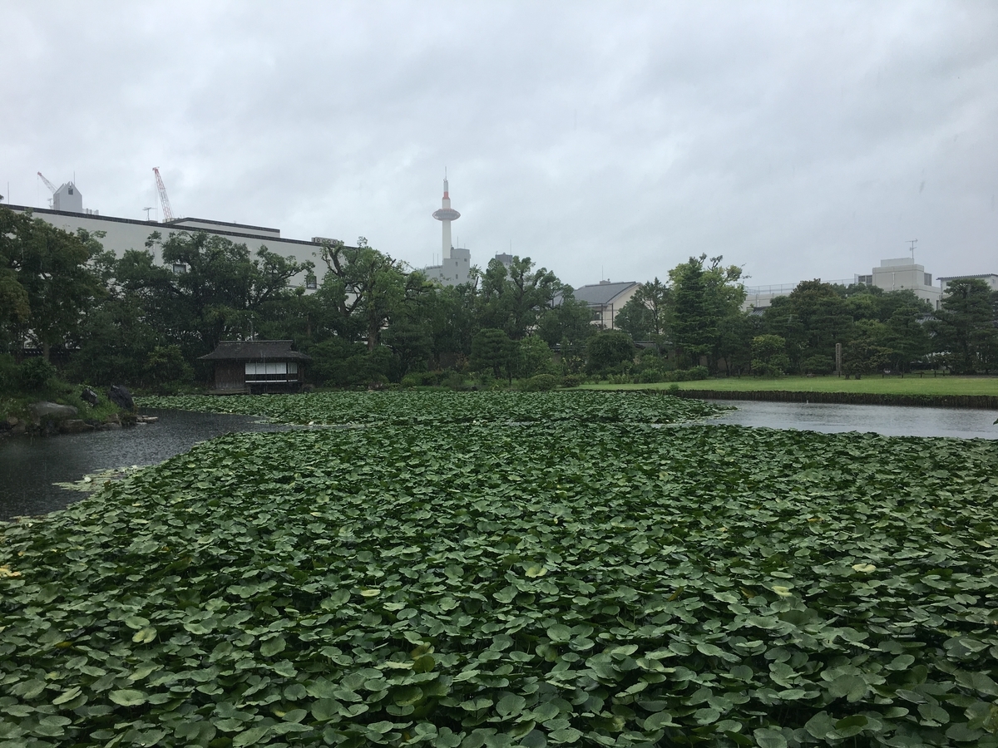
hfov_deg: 61.7
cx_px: 499
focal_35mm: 29
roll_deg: +0.9
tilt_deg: +0.0
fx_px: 836
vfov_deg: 48.2
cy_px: 374
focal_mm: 4.15
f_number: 2.2
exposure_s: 1/499
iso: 25
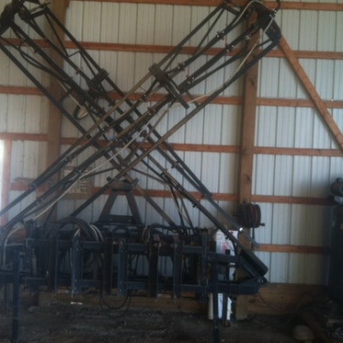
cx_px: 137
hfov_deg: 37.4
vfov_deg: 37.5
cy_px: 159
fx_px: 504
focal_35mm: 45
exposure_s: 1/20
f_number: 2.8
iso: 80
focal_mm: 3.85
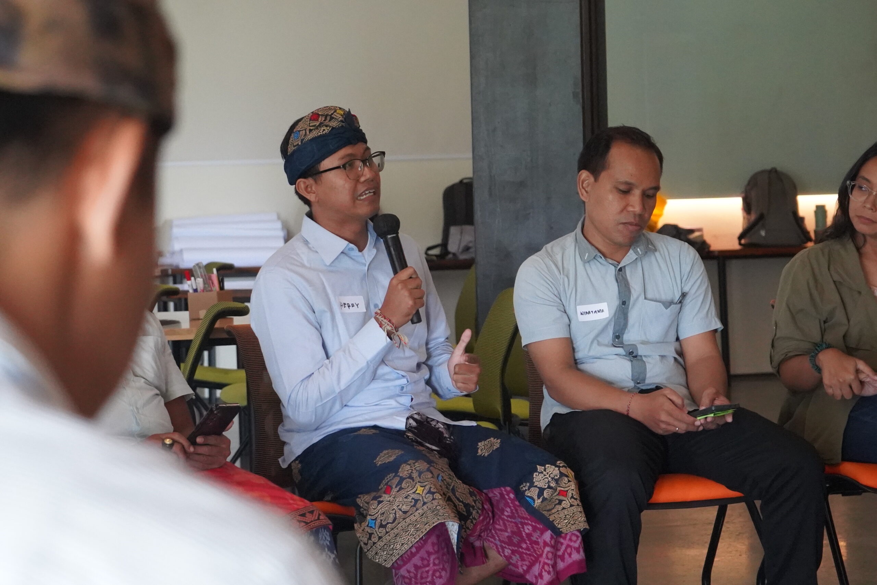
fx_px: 2558
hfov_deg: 19.5
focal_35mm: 105
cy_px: 292
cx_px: 438
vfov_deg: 13.0
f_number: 5.6
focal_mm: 70
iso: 10000
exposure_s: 1/160
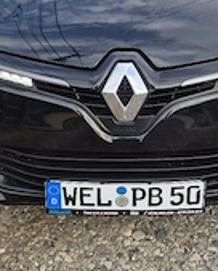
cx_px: 114
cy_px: 18
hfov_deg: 28.7
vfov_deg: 33.1
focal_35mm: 53
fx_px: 426
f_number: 1.8
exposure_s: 1/526
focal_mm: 5.4
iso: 25
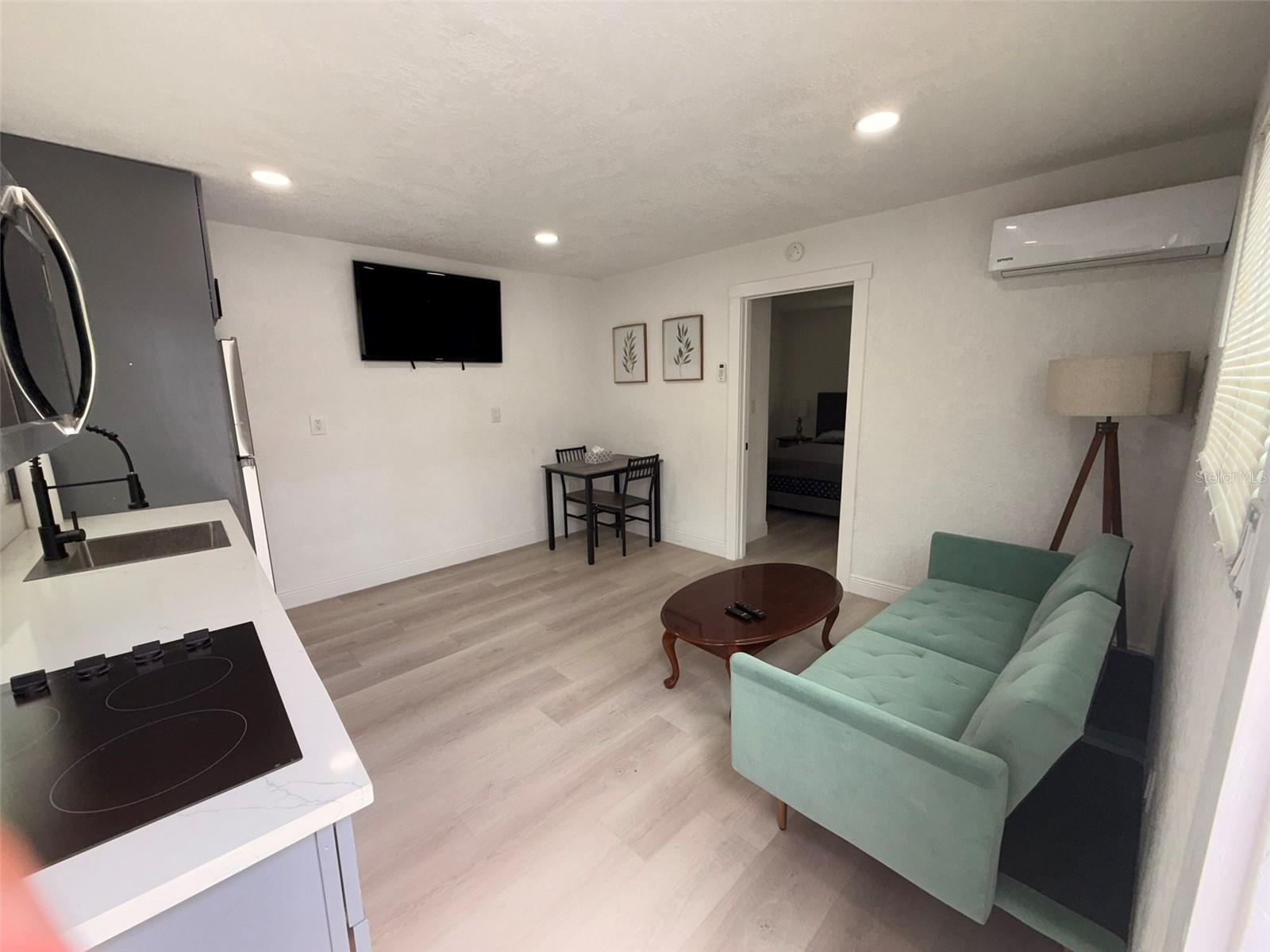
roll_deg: +0.9
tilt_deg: -10.2
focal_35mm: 14
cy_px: 476
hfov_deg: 102.1
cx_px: 635
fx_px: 514
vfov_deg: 85.7
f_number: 2.2
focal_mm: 2.22
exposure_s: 1/122
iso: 50
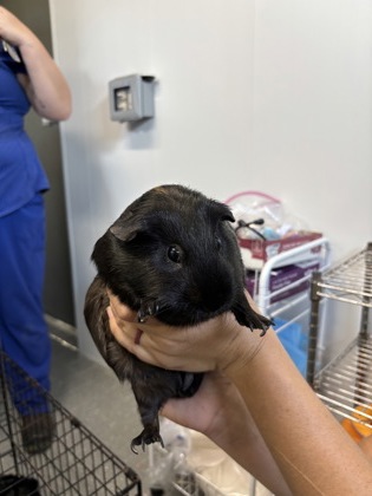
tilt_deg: -12.8
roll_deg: +0.0
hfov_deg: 53.1
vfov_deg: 67.3
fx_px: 373
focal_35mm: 26
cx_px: 186
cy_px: 248
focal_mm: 5.96
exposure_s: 1/60
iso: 100
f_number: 1.6
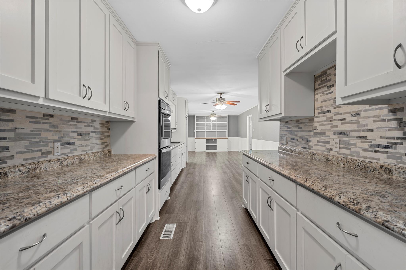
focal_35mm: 16
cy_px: 135
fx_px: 180
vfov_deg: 73.7
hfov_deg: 96.7
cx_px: 203
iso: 200
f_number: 9
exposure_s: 6
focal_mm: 16
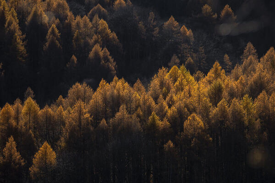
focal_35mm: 330
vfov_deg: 4.2
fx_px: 2521
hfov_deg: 6.2
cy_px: 92
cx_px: 138
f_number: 5.3
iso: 200
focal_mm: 220
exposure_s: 1/1600
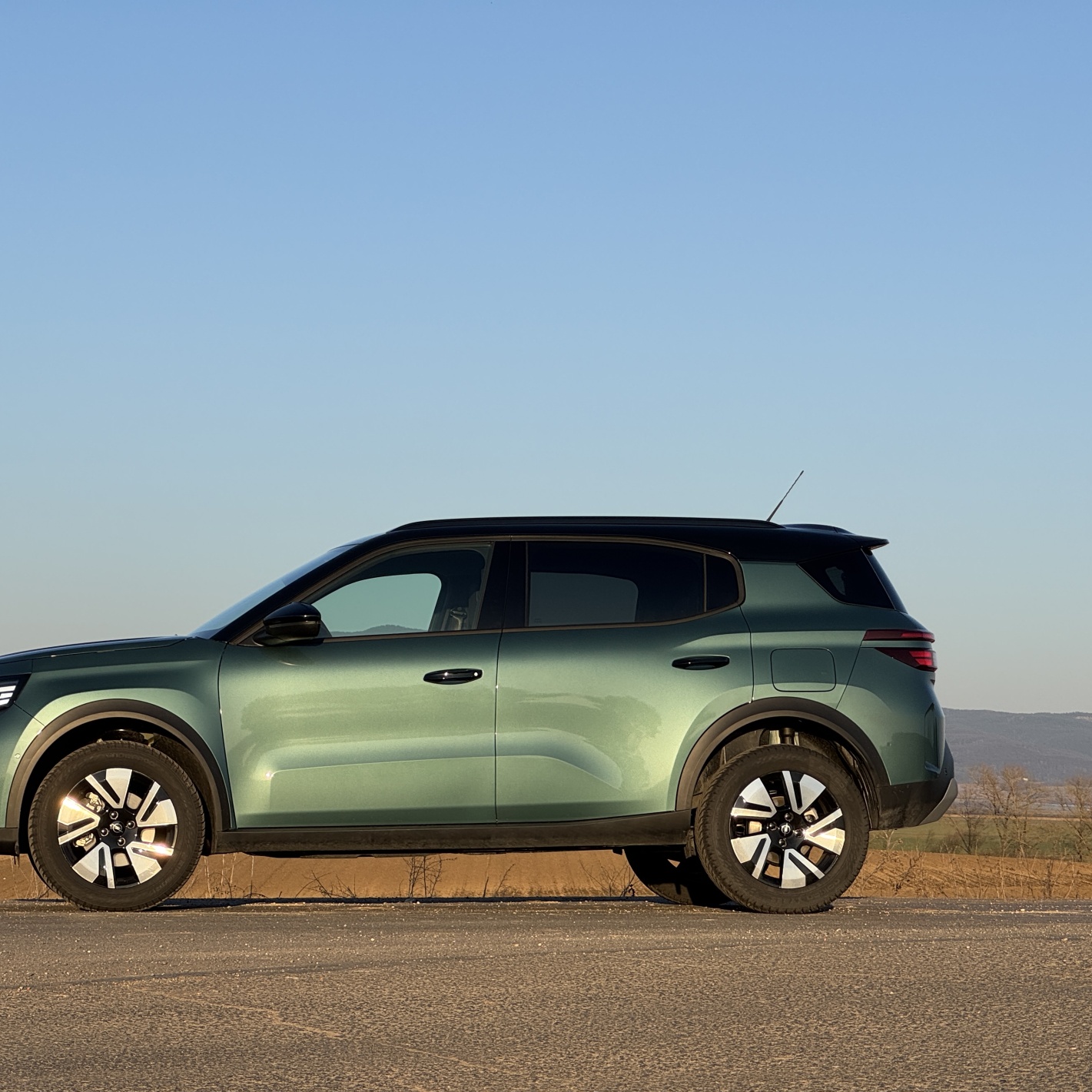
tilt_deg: +5.4
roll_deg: -0.1
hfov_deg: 19.0
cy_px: 547
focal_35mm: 91
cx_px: 386
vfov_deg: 19.1
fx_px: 3248
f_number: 2.8
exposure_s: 1/637
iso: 25
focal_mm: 9
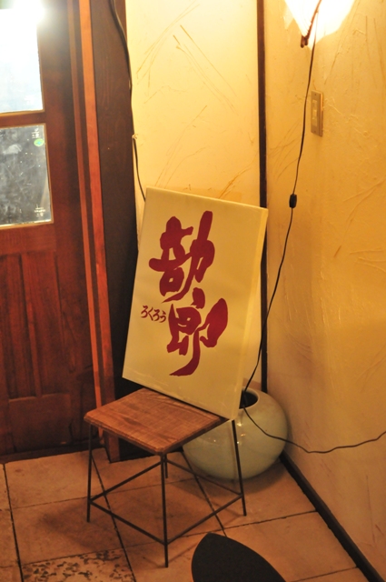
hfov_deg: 25.7
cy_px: 291
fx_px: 847
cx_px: 193
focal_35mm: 52
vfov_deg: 37.9
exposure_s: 1/25
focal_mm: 35
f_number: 1.8
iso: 2000
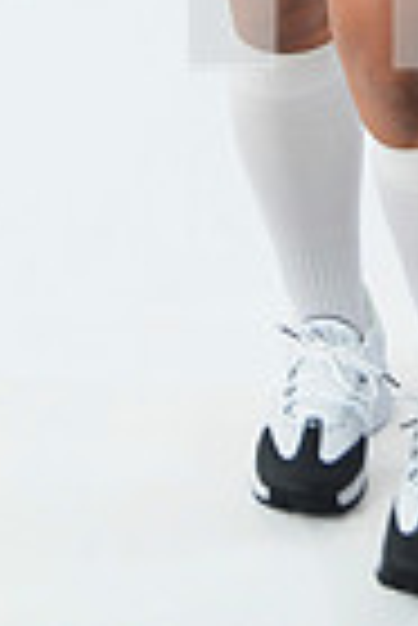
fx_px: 2137
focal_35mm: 123
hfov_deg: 11.1
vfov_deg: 15.1
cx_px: 351
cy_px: -383
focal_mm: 38
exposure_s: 1/200
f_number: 5.6
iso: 200
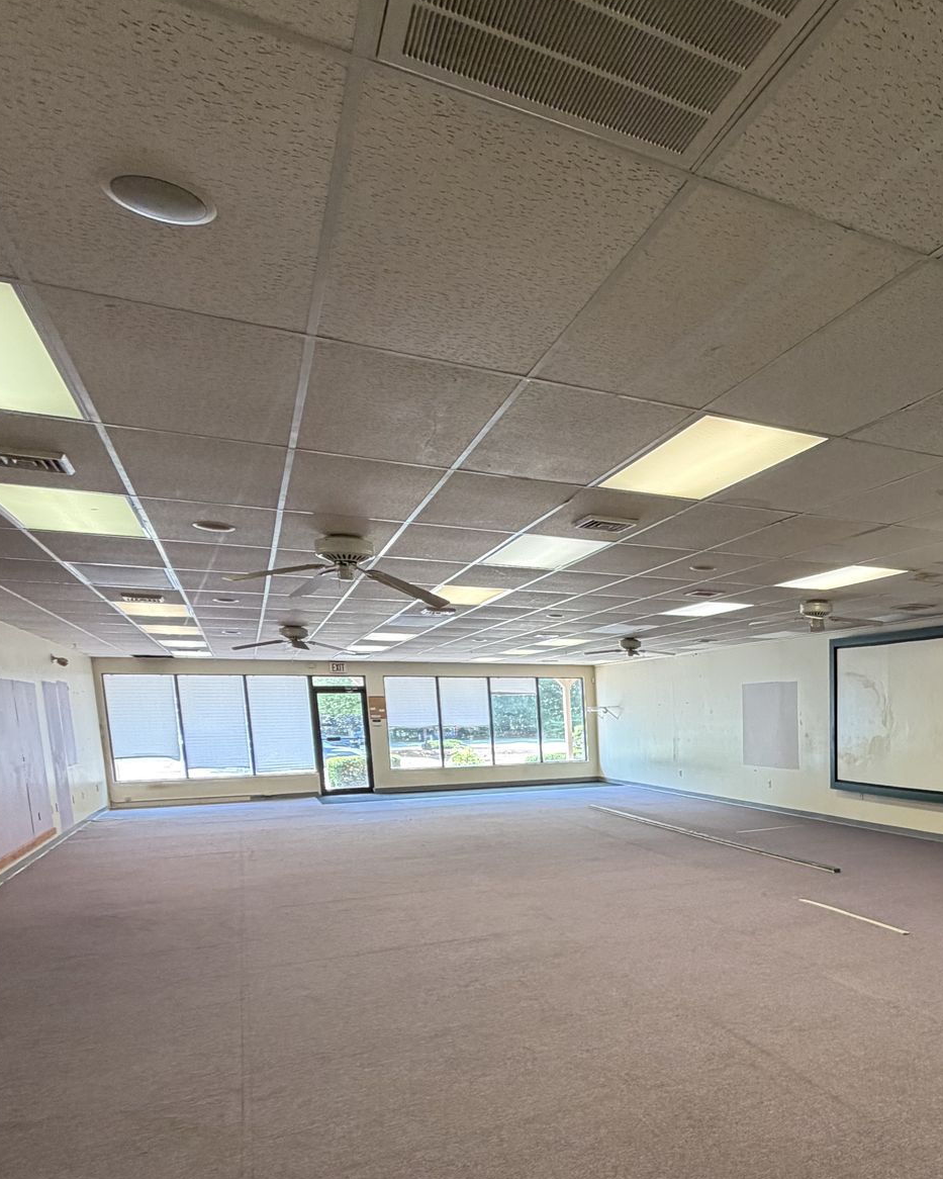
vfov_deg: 65.2
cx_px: 794
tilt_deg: -8.5
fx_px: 872
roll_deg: +1.1
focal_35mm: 25
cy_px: 838
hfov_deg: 52.0
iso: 160
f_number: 2.2
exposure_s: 1/60
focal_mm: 2.22
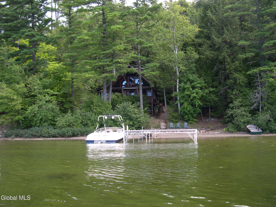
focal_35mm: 38
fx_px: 303
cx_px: 138
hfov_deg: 49.0
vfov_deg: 37.7
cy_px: 104
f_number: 2.8
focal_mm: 8
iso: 100
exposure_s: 1/190
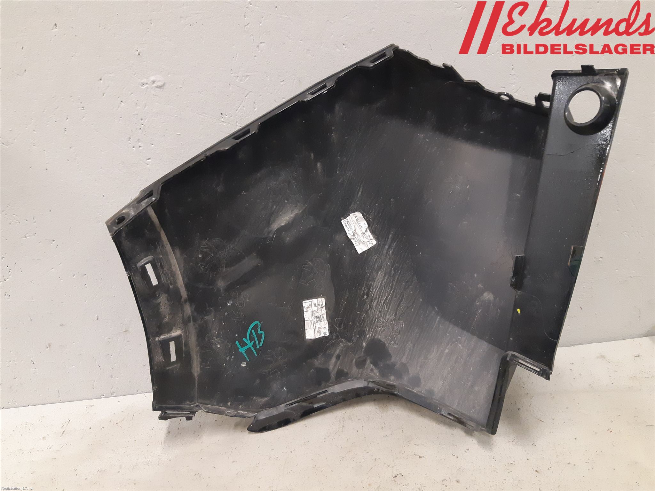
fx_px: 492
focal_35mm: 26
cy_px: 246
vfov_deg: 53.1
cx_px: 328
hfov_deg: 67.3
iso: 320
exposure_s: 1/50
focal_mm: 3.93
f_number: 1.7
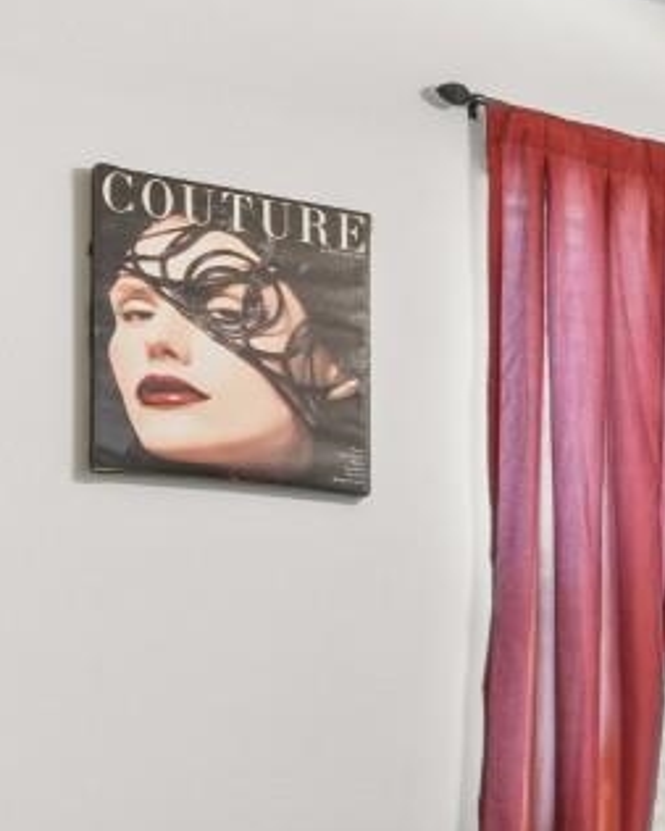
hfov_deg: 14.2
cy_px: 789
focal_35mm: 77
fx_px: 1893
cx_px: 1559
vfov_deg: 23.9
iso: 100
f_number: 4.8
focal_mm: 11
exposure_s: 1
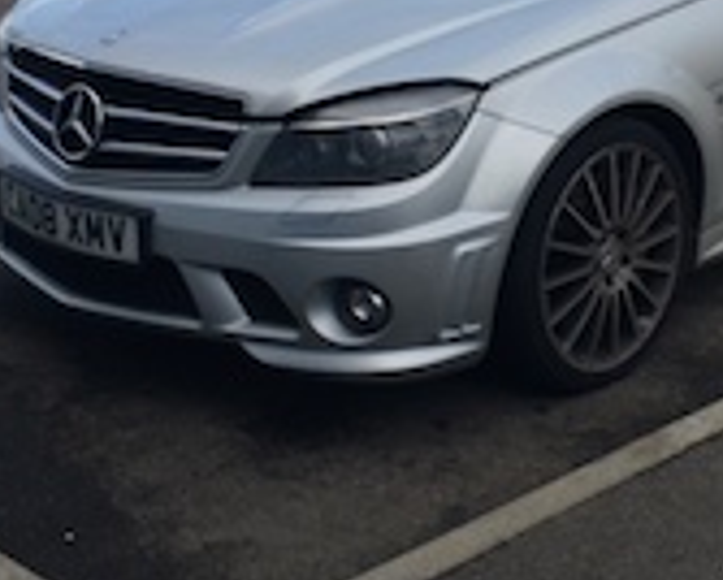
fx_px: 1350
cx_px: 654
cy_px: 30
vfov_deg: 23.5
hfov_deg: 28.8
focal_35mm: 63
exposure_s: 1/855
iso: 32
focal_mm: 4.12
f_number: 2.2
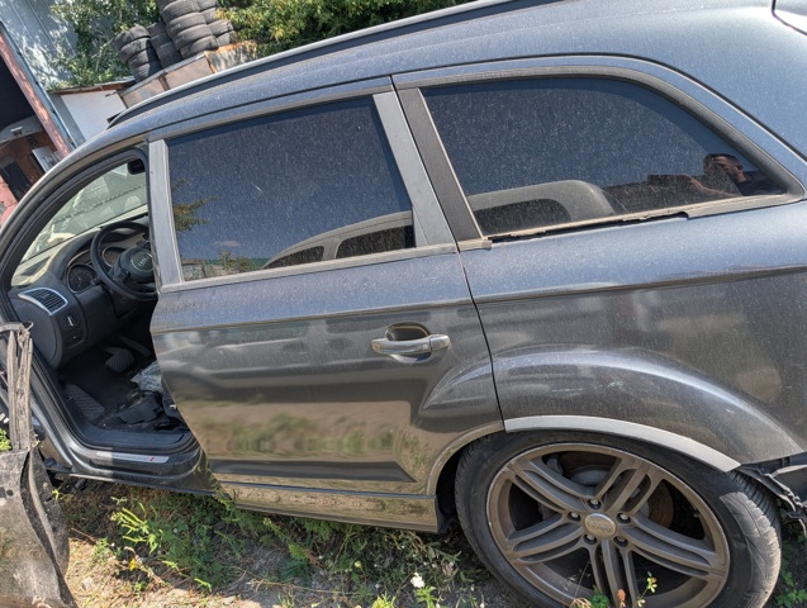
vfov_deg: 57.0
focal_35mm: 24
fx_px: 560
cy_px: 304
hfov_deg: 71.5
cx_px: 404
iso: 21
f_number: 1.68
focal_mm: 6.9
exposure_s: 1/311
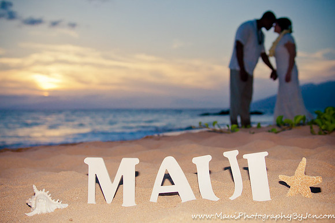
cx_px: 168
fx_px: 432
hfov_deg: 42.4
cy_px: 112
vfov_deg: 28.9
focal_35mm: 46
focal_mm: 31
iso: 500
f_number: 2.8
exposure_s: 1/2000
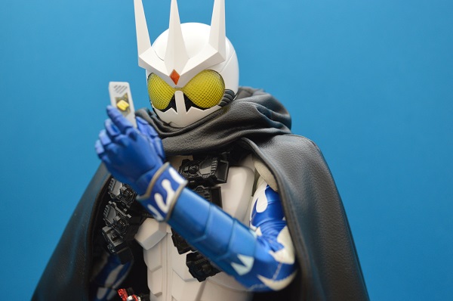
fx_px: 603
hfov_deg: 41.2
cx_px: 226
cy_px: 150
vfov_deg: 28.0
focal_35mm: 48
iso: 800
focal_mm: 32
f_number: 4.8
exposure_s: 1/20
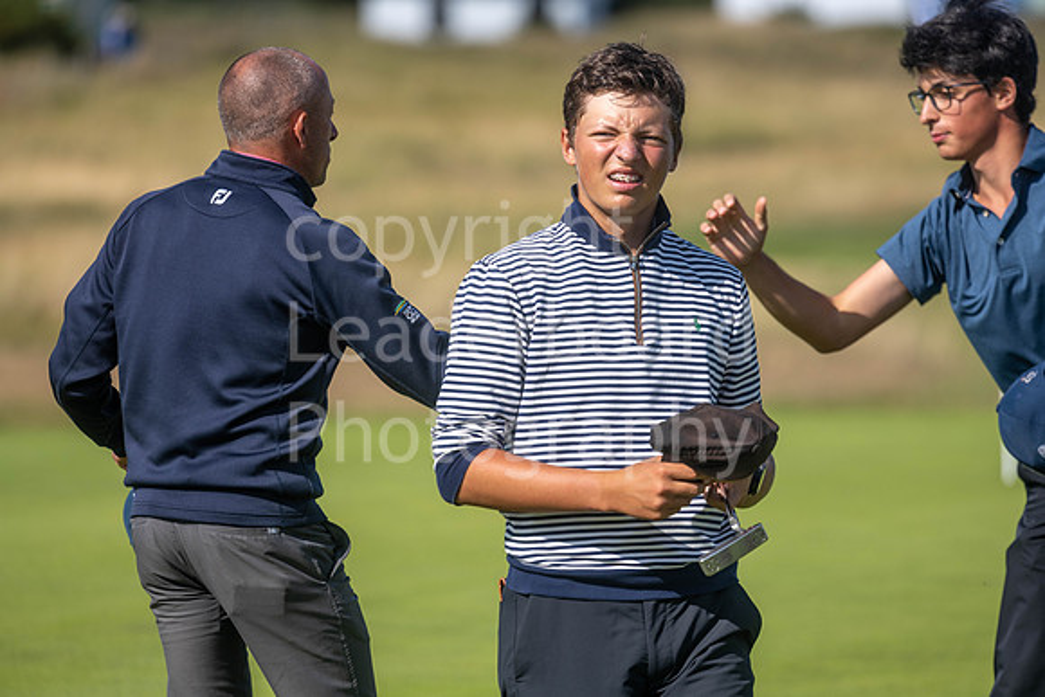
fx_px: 8710
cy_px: 348
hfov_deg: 6.9
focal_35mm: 300
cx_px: 522
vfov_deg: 4.6
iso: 200
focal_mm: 300
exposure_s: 1/1600
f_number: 5
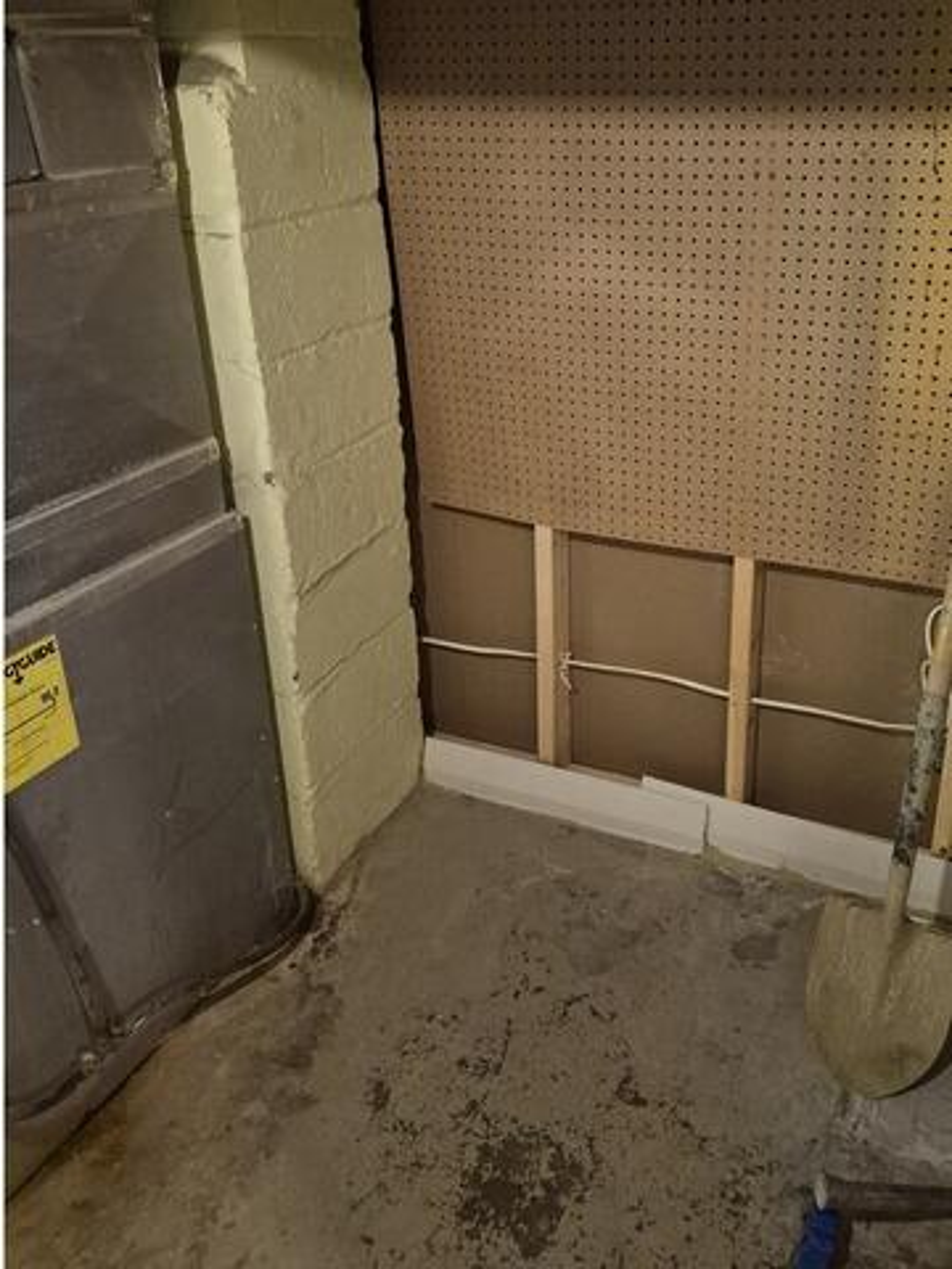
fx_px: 843
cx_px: 476
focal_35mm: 23
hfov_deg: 58.9
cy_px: 634
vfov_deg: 73.9
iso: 1600
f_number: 1.8
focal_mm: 5.4
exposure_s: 1/60
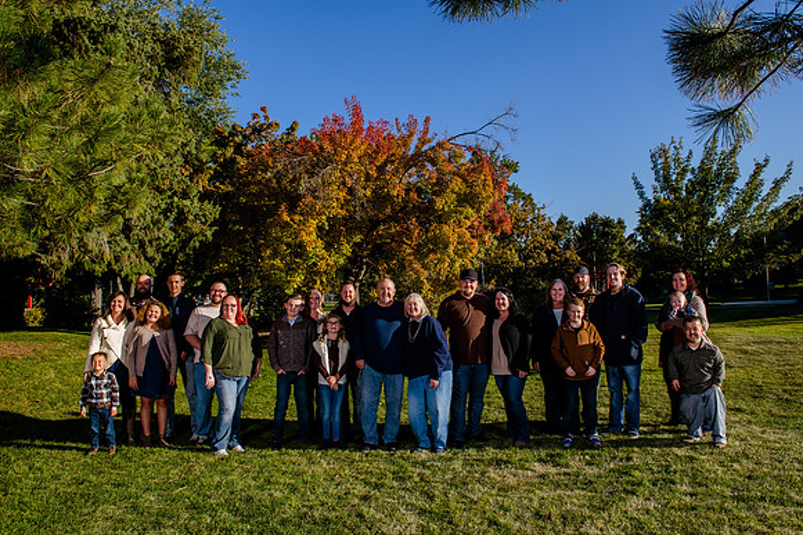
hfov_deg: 72.3
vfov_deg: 52.0
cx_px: 408
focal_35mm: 25
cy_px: 267
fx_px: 550
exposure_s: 1/320
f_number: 8
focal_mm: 24
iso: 320
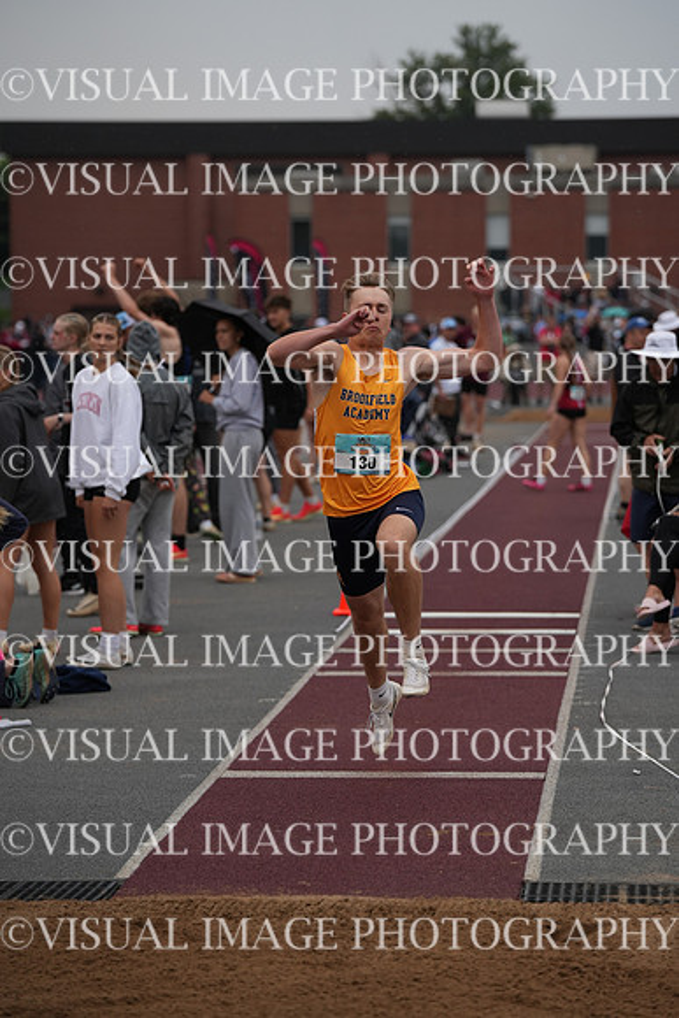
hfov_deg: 9.9
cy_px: 509
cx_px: 340
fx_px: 3902
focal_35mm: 138
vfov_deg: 14.9
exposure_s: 1/2500
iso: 800
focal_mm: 138
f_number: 4
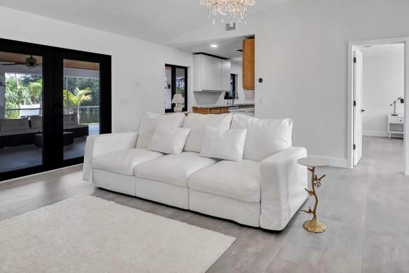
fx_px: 227
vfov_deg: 60.9
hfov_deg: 81.4
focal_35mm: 20
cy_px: 99
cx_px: 270
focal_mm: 10
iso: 400
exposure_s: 1/25
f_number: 9
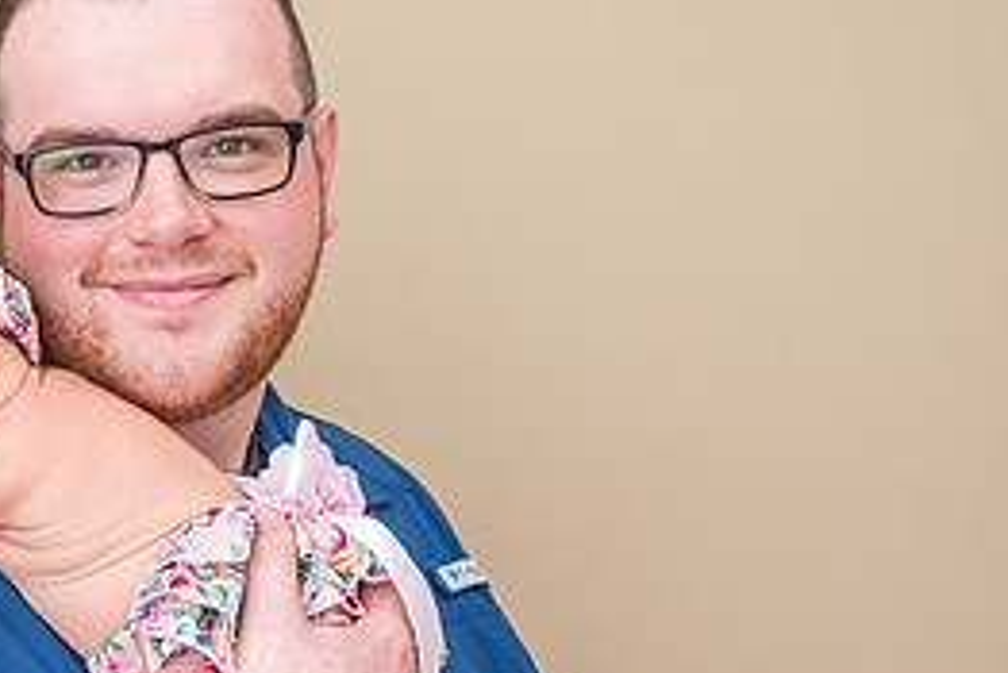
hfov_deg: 28.3
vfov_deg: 20.3
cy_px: 371
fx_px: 1877
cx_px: 7
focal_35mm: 67
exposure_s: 1/250
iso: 1000
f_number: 5
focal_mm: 28
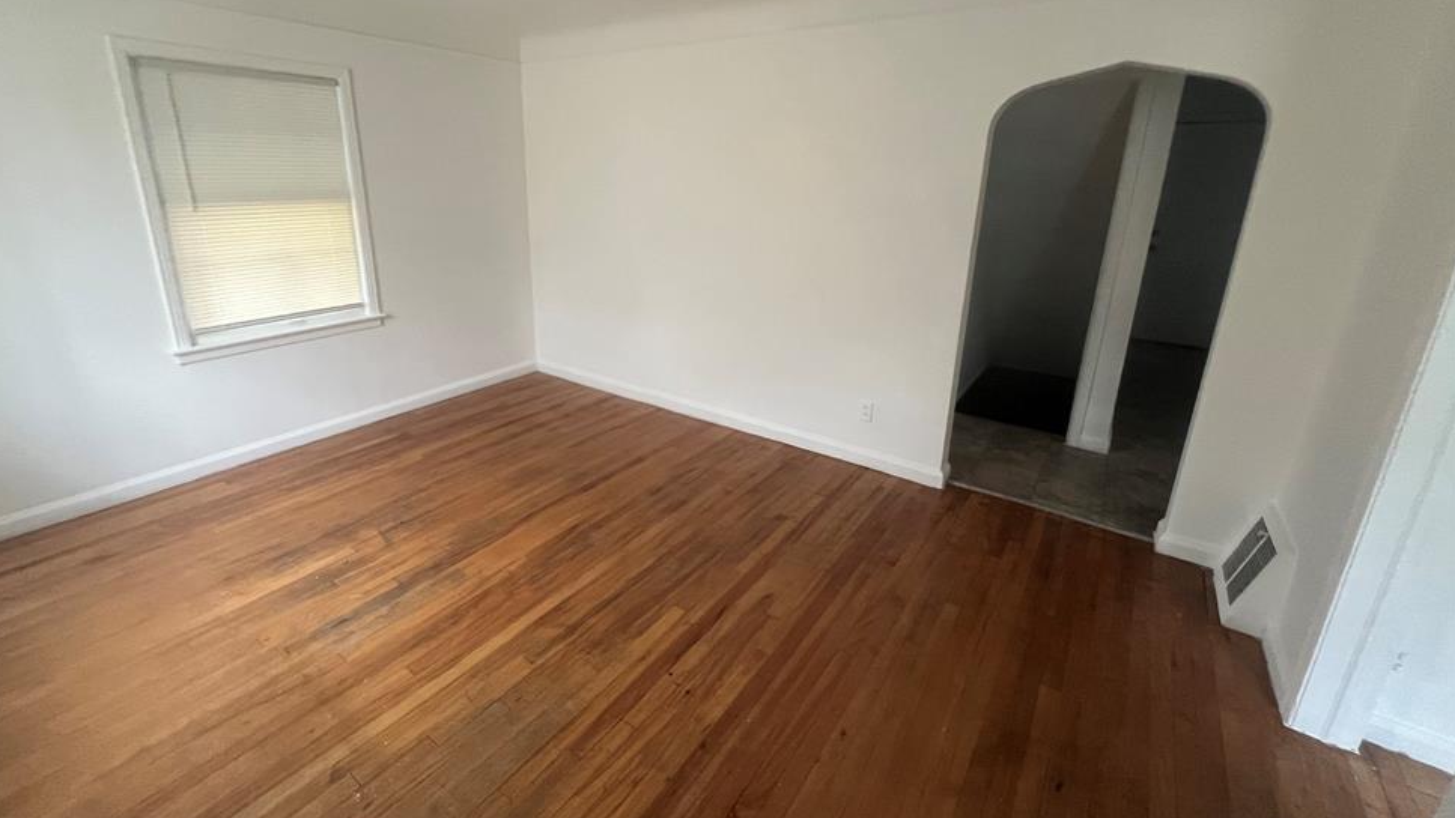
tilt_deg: -15.3
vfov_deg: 70.2
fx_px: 579
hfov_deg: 102.9
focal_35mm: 15
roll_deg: -1.1
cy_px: 350
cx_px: 689
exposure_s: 1/60
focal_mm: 1.57
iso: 400
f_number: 1.8
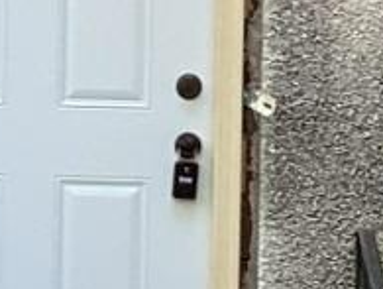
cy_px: 115
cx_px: 249
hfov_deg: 8.3
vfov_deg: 6.3
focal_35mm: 238
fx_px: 2638
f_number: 2.4
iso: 80
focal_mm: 3.3
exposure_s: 1/120
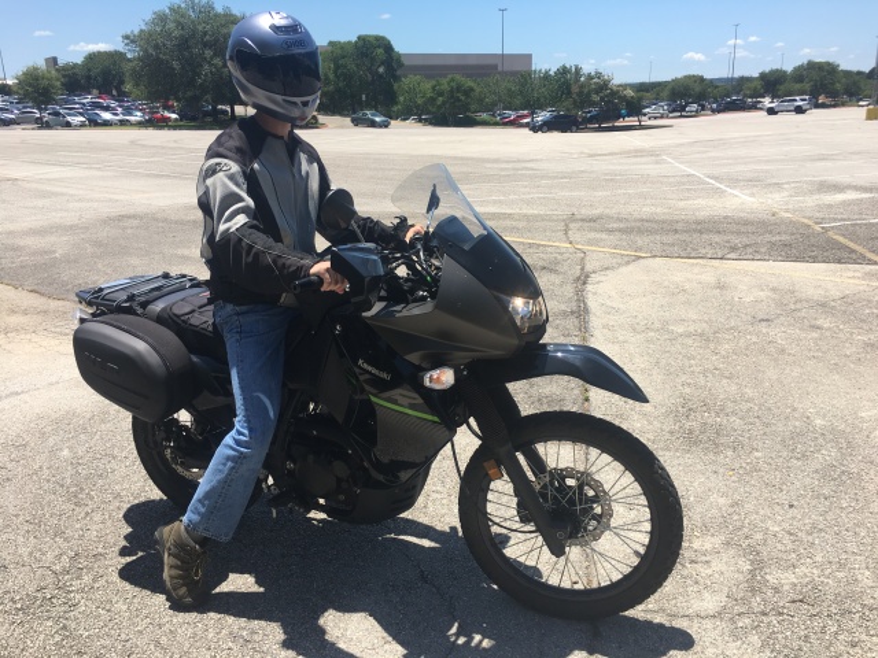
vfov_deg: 48.2
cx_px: 439
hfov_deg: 61.7
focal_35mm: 29
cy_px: 329
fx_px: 736
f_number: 2.2
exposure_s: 1/1304
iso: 25
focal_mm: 4.15
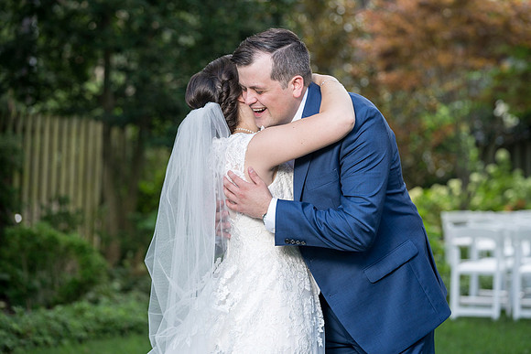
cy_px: 164
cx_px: 285
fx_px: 1808
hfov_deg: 16.7
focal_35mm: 123
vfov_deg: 11.2
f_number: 4
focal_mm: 114
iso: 100
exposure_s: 1/200
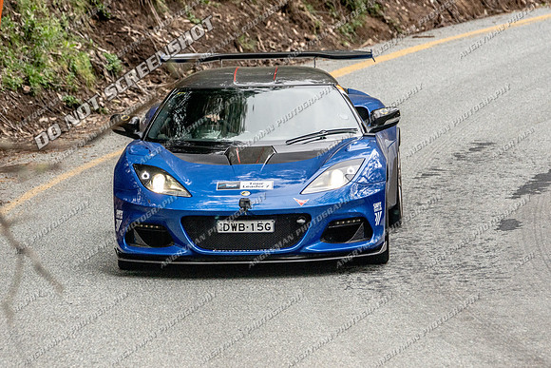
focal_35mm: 419
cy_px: 184
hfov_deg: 4.9
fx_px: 6417
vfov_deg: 3.3
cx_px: 276
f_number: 5.6
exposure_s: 1/640
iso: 800
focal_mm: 250
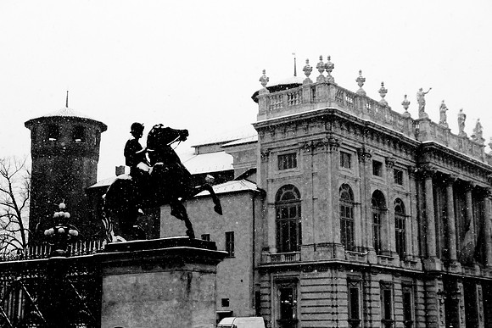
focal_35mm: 57
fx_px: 779
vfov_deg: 23.8
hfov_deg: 35.0
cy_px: 164
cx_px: 246
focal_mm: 38
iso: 500
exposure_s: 1/2500
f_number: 3.8
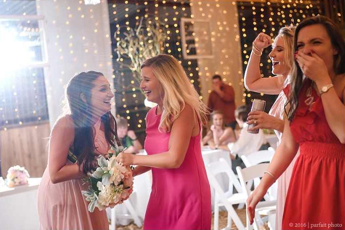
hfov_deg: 28.5
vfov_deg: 19.2
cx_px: 172
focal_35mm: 71
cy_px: 115
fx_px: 680
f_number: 3.5
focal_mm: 70
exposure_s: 1/200
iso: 1600
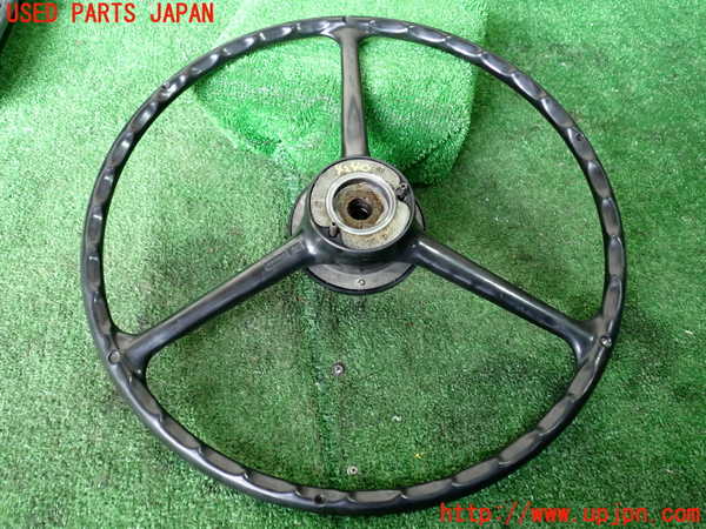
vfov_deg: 46.8
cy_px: 264
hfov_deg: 60.0
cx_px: 353
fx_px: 612
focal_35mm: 30
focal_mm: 5.4
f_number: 2.3
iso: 400
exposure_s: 1/30
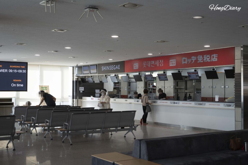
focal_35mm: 49
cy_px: 82
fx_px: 338
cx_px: 124
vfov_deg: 27.5
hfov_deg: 40.3
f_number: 5.6
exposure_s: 1/160
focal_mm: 49
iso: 640
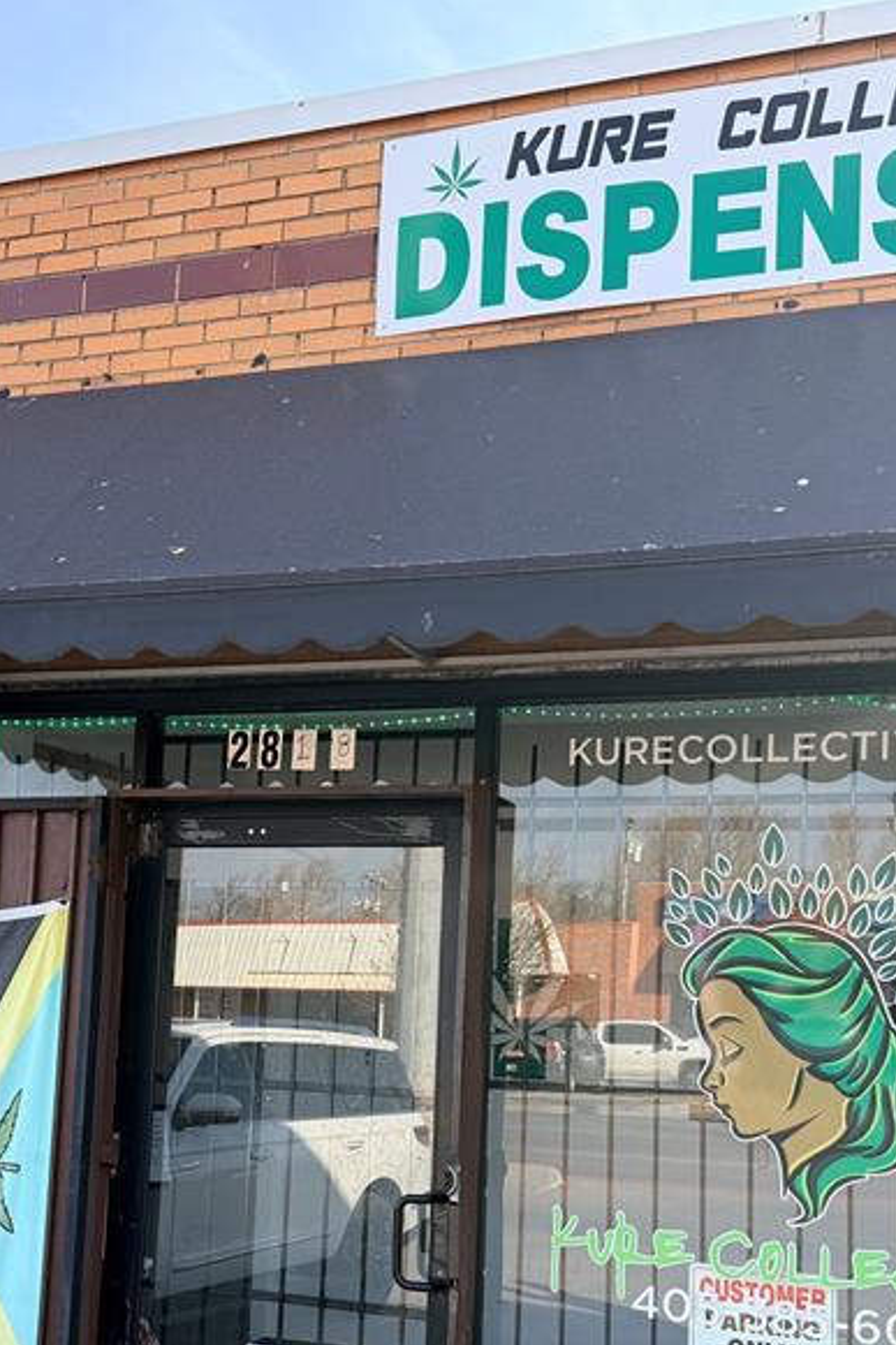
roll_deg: -2.4
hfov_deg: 30.5
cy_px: 845
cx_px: 384
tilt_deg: +5.3
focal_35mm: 44
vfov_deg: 44.1
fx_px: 1644
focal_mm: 6.76
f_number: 1.78
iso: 100
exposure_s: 1/1385
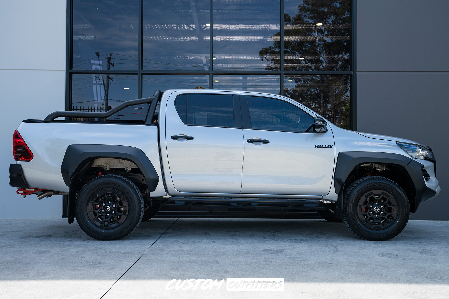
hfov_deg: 60.3
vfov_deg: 42.3
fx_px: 387
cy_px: 150
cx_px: 224
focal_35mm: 31
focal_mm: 31
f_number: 4
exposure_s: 1/160
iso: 100
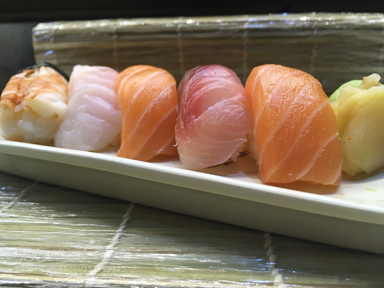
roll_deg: +1.2
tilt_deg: -19.4
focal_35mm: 29
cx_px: 192
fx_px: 322
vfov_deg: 48.2
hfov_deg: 61.7
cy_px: 144
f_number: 2.2
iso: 80
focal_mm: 4.15
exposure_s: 1/33
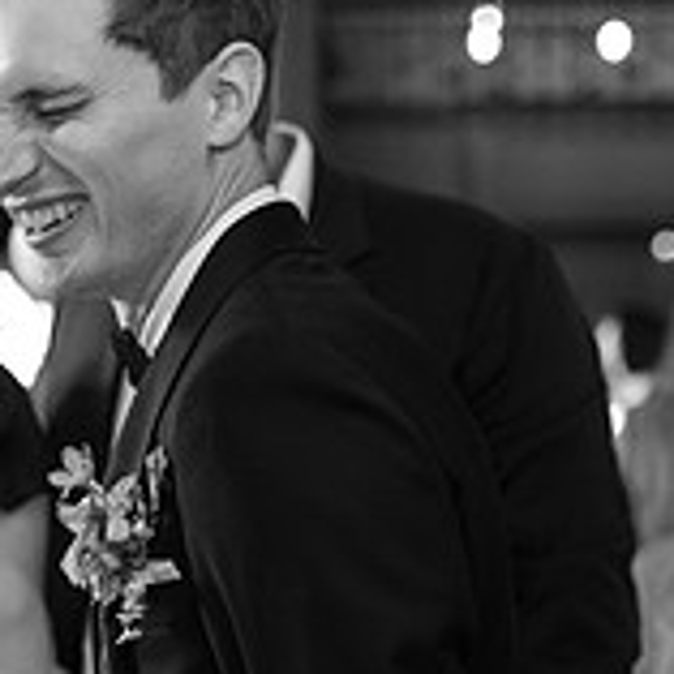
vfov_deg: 15.8
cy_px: 423
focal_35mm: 110
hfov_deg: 15.8
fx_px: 2423
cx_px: 172
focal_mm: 35
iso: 320
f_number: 2
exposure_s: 1/100
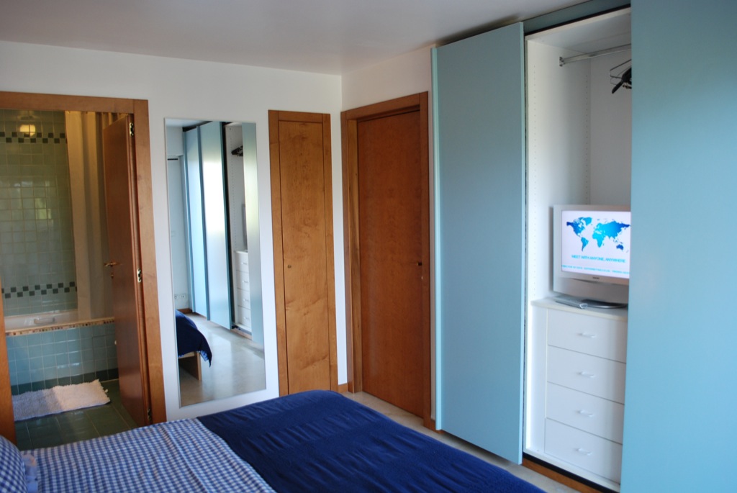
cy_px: 246
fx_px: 553
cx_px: 368
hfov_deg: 67.3
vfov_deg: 48.0
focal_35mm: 27
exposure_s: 1/30
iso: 400
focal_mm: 18
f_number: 3.5
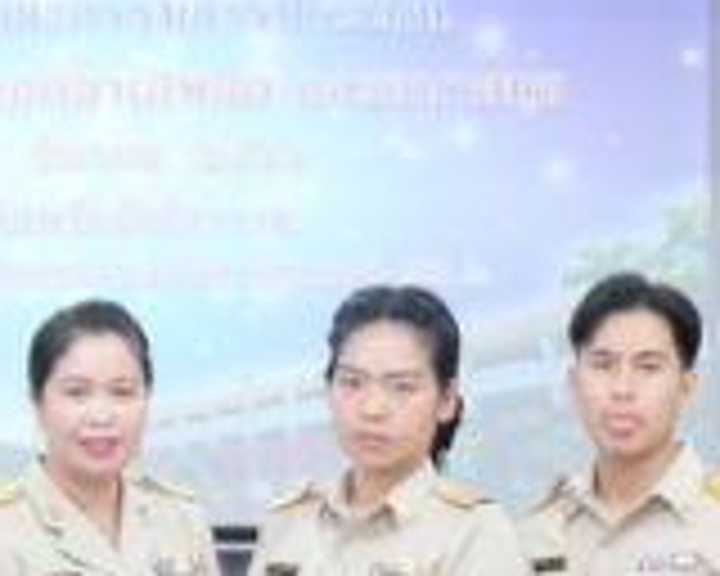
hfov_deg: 8.9
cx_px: 230
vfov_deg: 7.2
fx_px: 4603
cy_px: 326
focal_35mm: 216
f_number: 4.2
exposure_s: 1/30
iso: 1250
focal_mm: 24.3
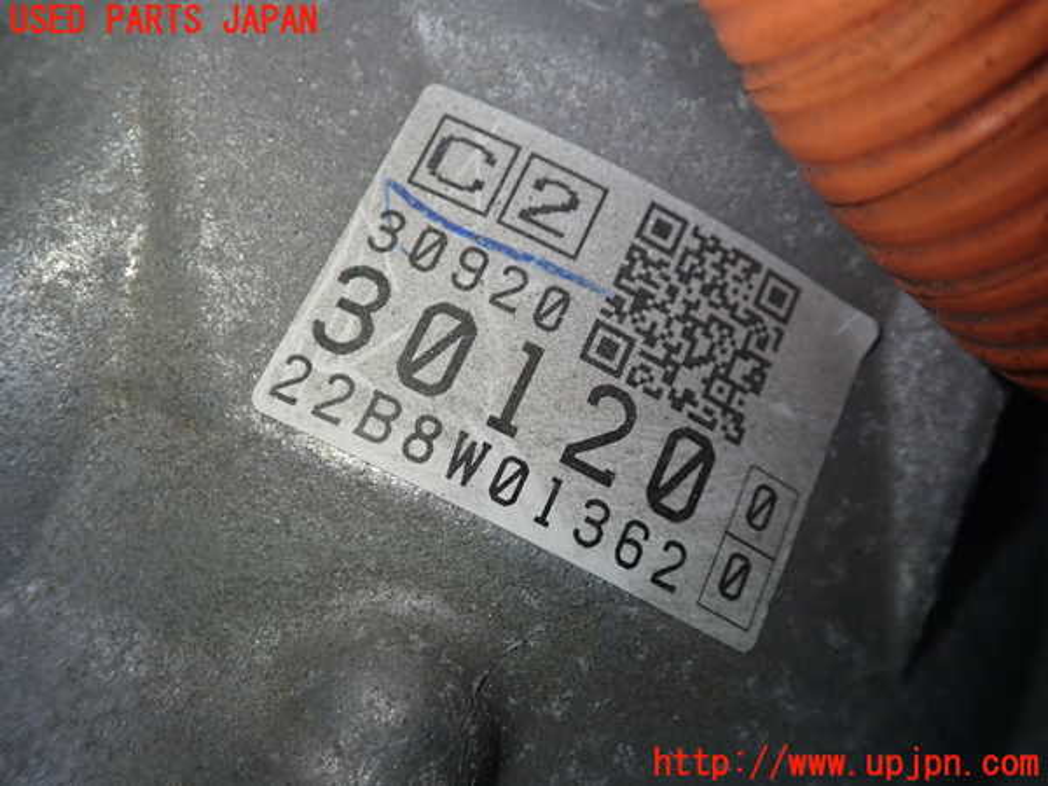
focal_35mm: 30
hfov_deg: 60.0
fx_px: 908
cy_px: 393
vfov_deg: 46.8
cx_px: 524
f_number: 2.3
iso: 100
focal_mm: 5.4
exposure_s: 1/80
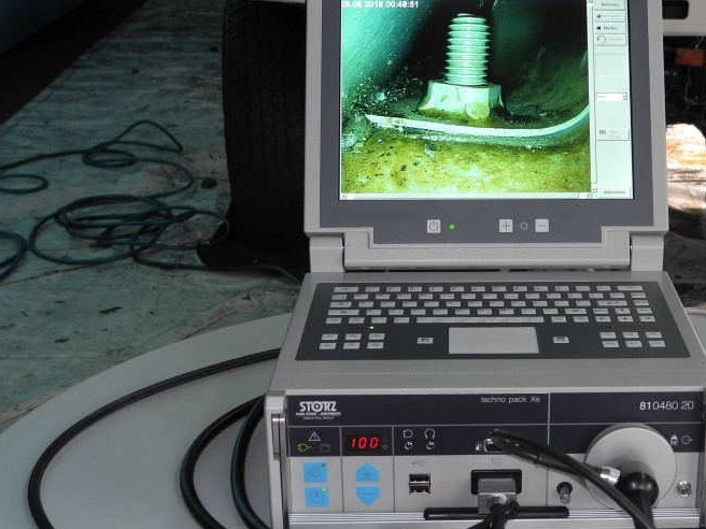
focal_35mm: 64
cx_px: 528
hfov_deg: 29.8
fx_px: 1305
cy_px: 274
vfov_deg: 22.9
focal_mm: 8.8
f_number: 3.2
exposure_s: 1/60
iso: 100
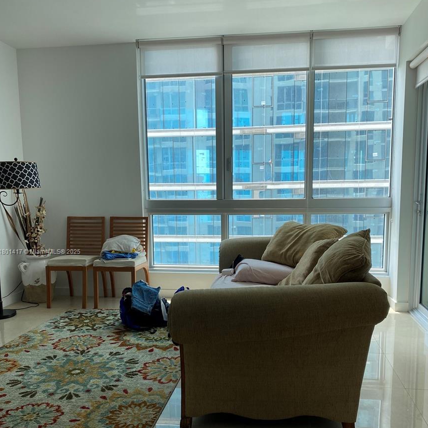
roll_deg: +0.6
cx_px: 213
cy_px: 252
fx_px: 448
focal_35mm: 32
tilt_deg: -7.4
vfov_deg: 50.8
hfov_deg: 51.1
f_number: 1.8
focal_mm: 4.25
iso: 32
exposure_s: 1/152
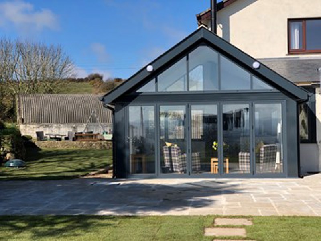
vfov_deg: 25.7
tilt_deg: -0.2
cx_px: 160
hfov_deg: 33.8
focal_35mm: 57
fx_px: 529
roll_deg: +0.6
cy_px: 120
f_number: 2.8
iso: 20
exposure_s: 1/600
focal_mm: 6.6
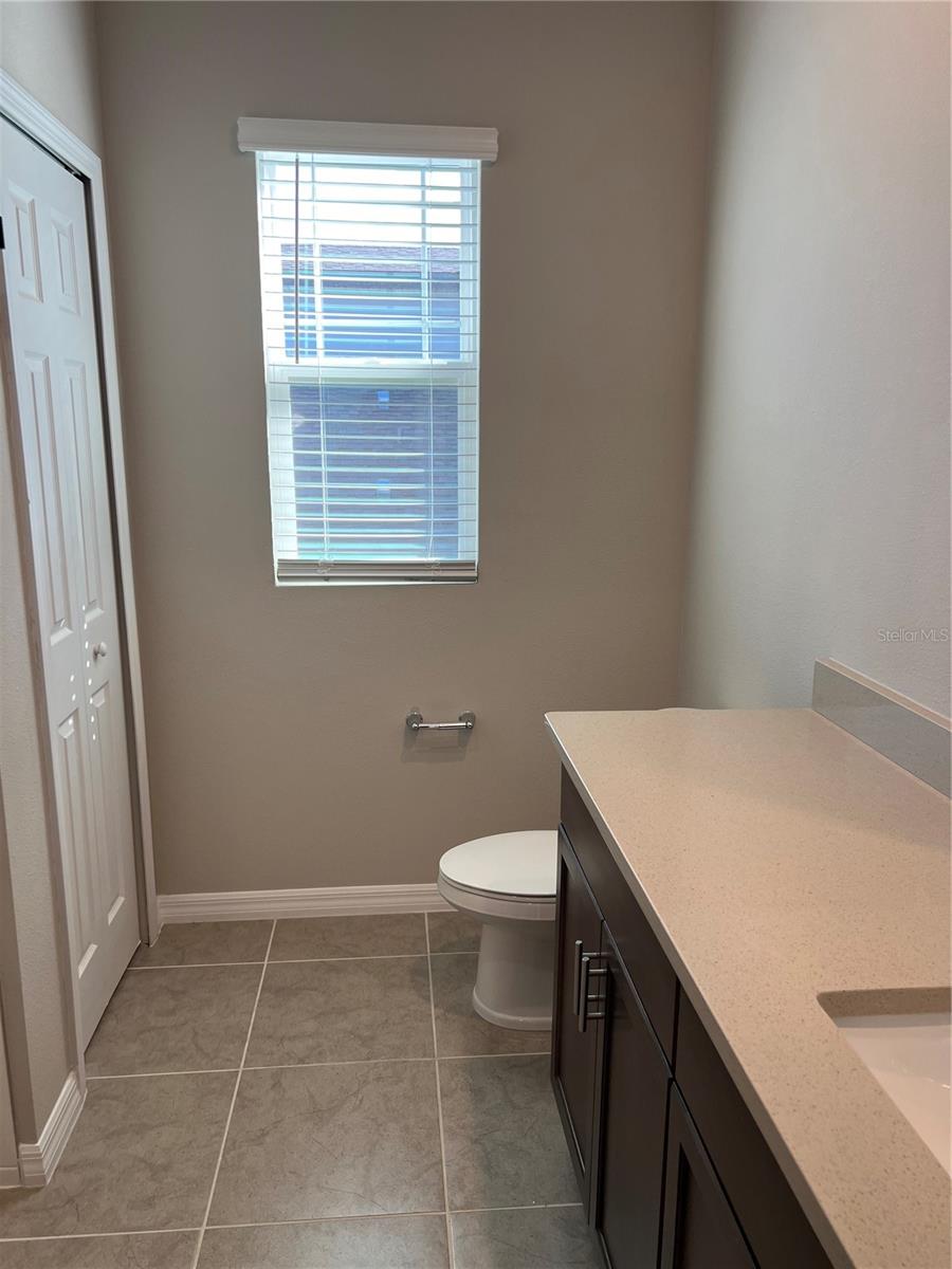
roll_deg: +1.7
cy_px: 634
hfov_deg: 53.1
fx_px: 953
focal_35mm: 26
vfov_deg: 67.3
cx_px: 476
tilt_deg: -11.3
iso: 50
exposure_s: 1/155
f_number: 1.5
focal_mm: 5.7
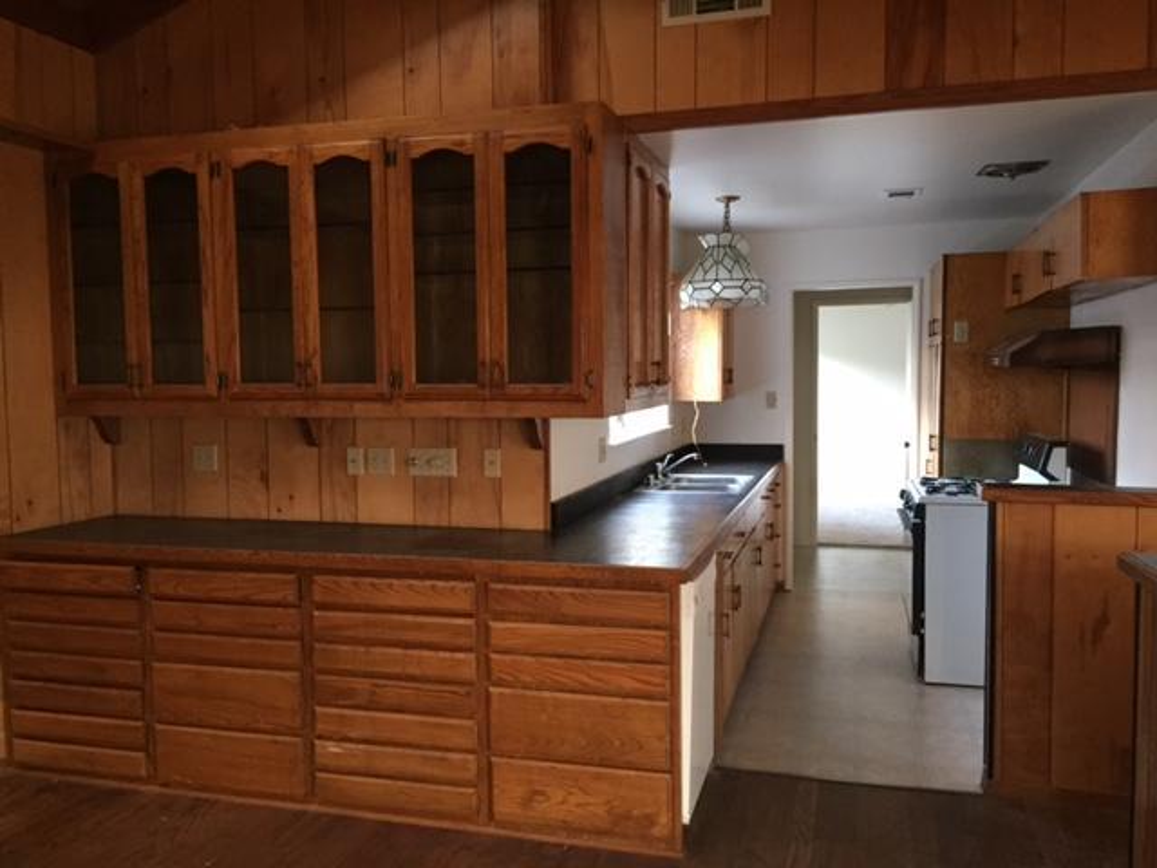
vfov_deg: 48.2
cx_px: 578
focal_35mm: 29
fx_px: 969
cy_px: 434
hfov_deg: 61.7
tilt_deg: -4.8
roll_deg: -0.4
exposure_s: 1/24
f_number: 2.2
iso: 250
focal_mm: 4.15
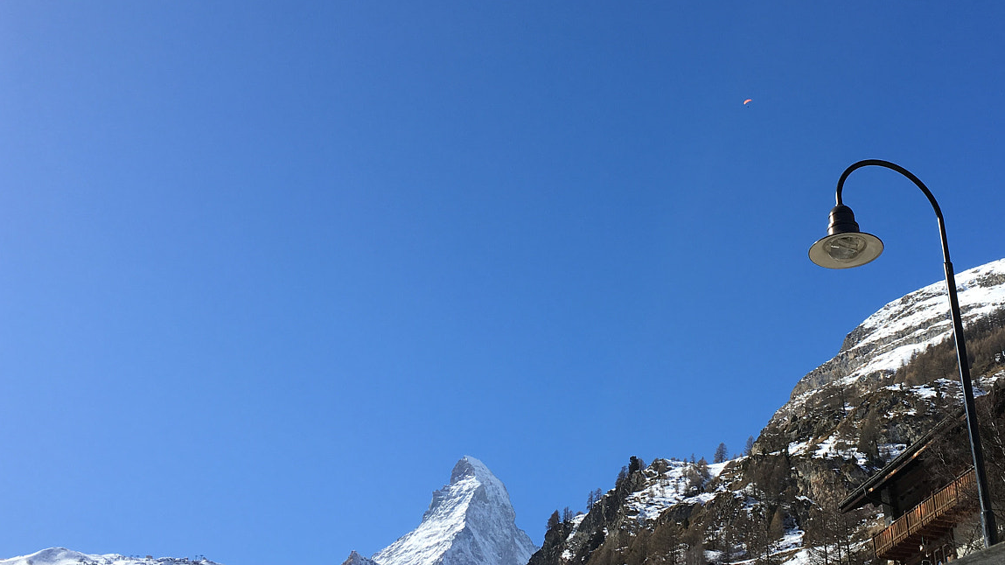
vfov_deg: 27.0
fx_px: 1172
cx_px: 642
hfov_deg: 45.9
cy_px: 215
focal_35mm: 44
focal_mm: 4.15
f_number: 2.2
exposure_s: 1/1748
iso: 25
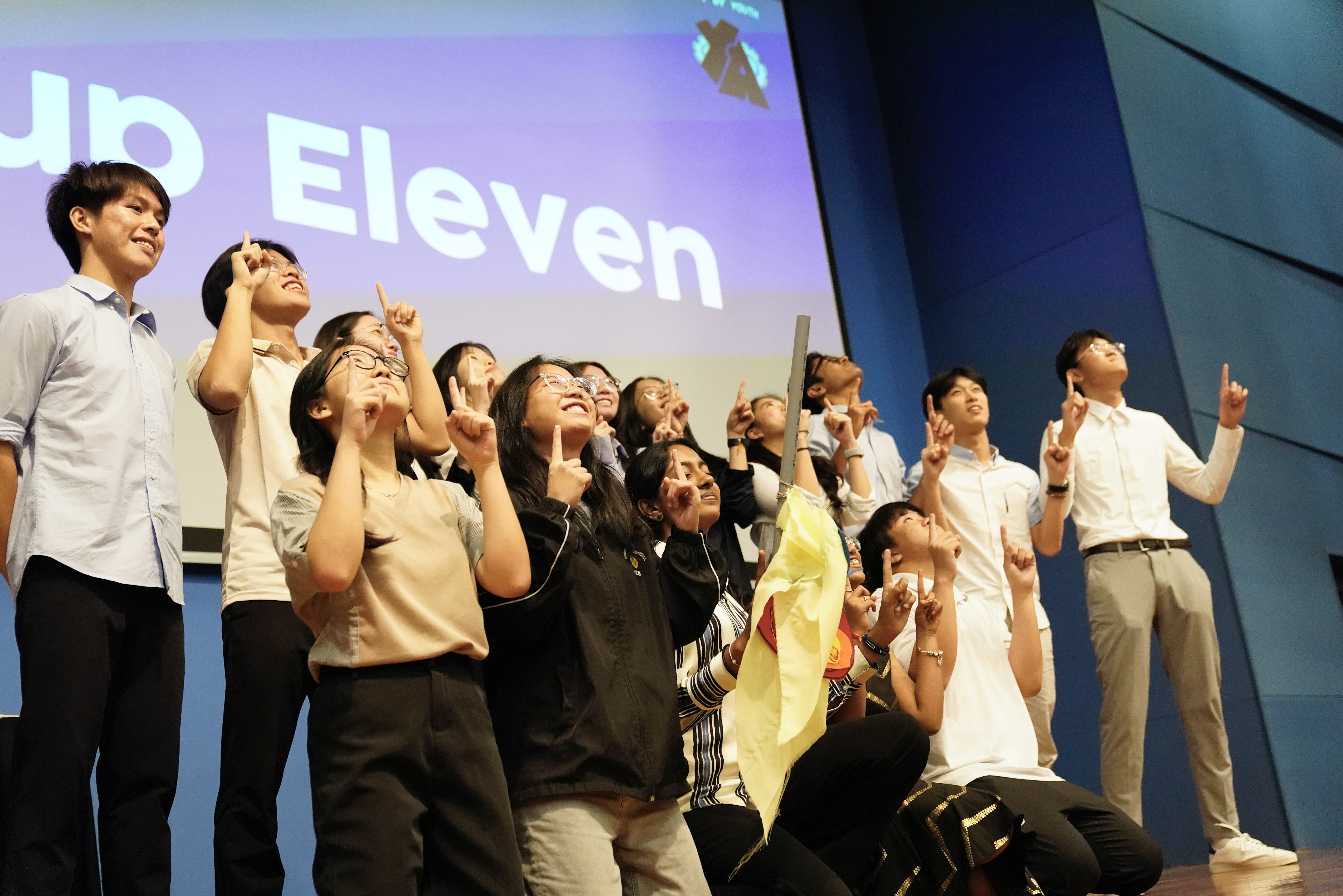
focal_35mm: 40
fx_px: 1492
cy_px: 448
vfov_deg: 33.4
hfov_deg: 48.5
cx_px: 672
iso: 12800
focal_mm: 40
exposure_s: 1/640
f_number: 2.8
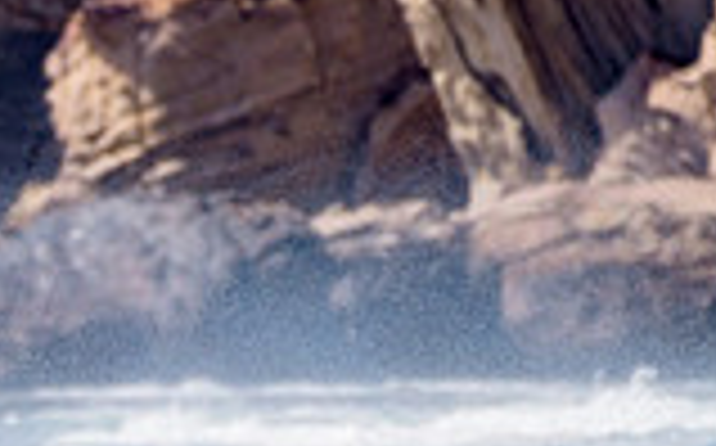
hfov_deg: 0.9
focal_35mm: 2282
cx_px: -105
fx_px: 44482
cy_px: 677
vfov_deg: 0.6
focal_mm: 500
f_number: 5.6
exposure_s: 1/2000
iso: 180
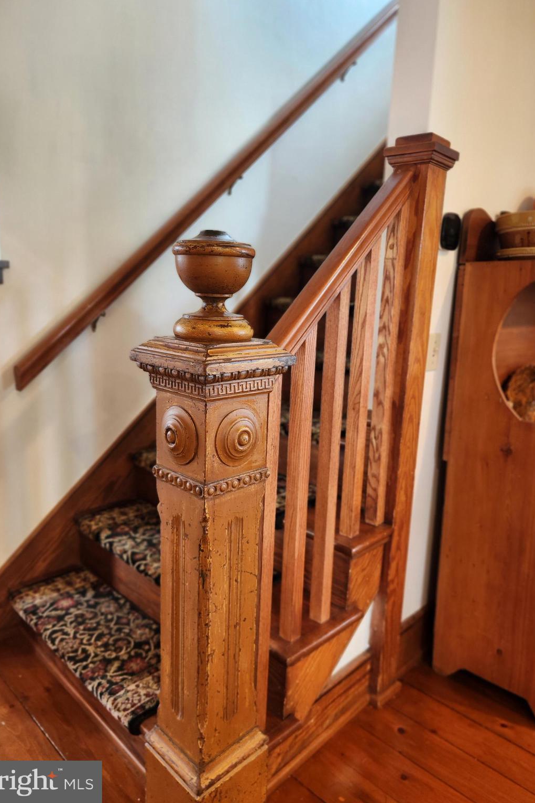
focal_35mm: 24
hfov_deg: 53.1
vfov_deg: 73.7
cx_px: 273
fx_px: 535
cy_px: 401
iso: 320
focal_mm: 5.4
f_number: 1.8
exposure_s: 1/40
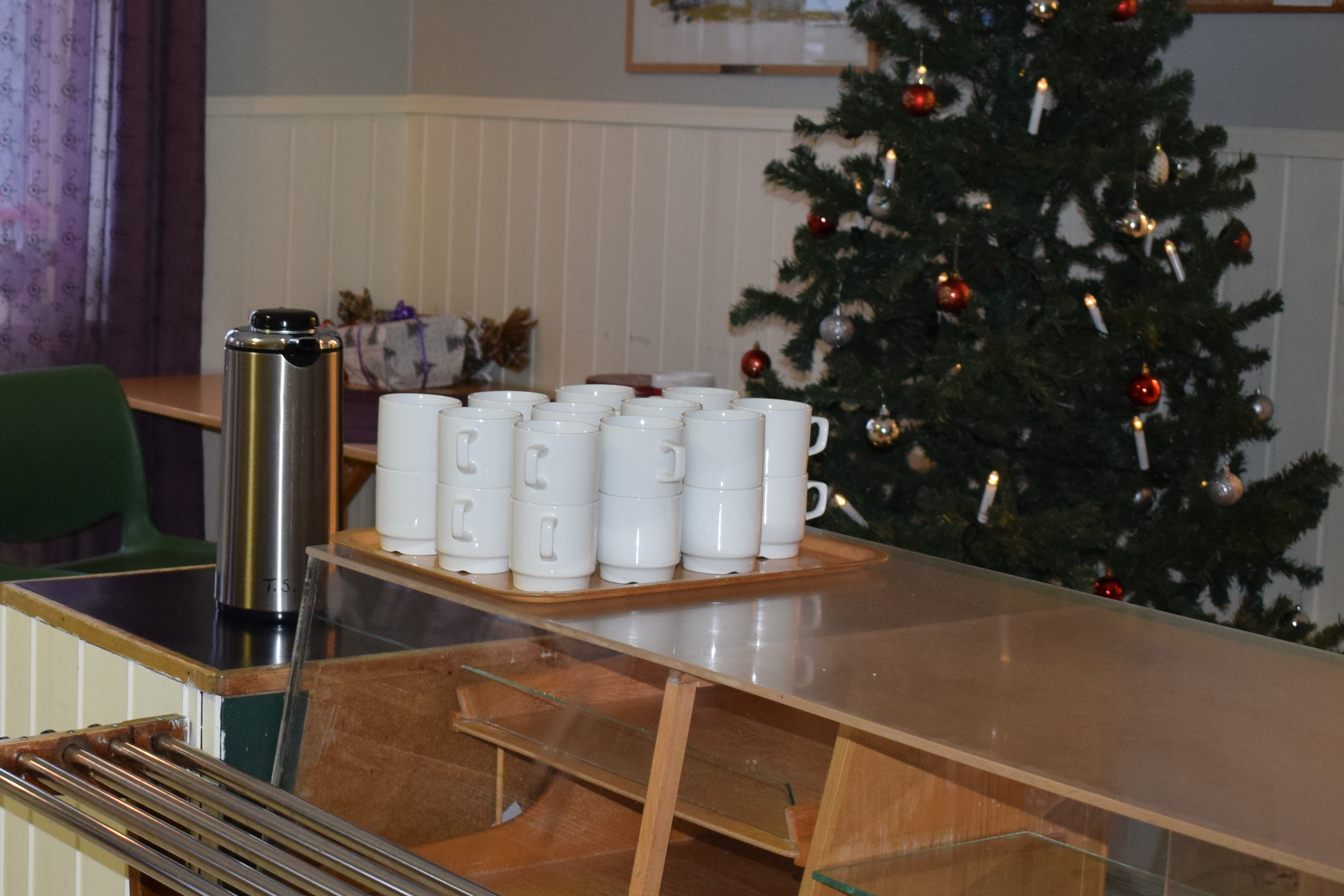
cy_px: 401
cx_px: 263
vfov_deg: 19.2
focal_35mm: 71
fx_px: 2650
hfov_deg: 27.9
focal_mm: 24
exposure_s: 1/60
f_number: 3.8
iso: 800
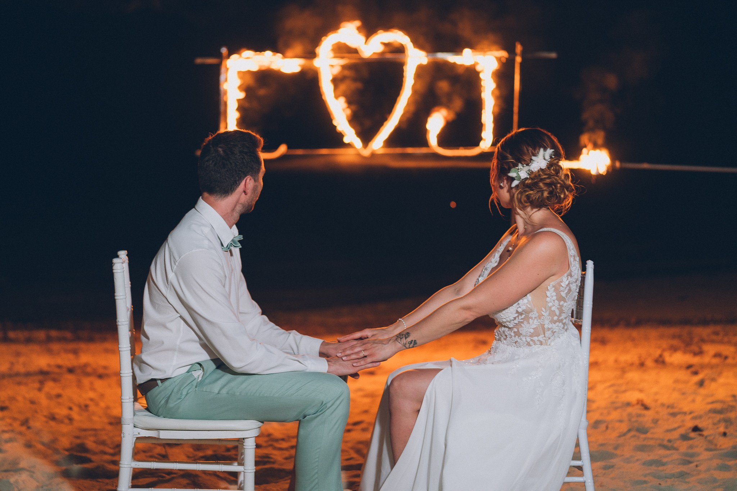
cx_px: 332
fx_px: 1124
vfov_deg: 24.6
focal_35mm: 55
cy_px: 221
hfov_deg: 36.3
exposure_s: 1/100
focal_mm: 50
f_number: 1.4
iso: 500
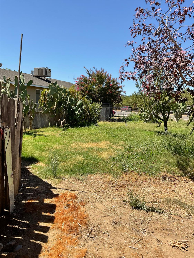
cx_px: 97
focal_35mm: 29
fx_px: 217
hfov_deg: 48.2
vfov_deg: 61.7
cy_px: 129
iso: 16
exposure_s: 1/1490
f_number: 1.8
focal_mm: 3
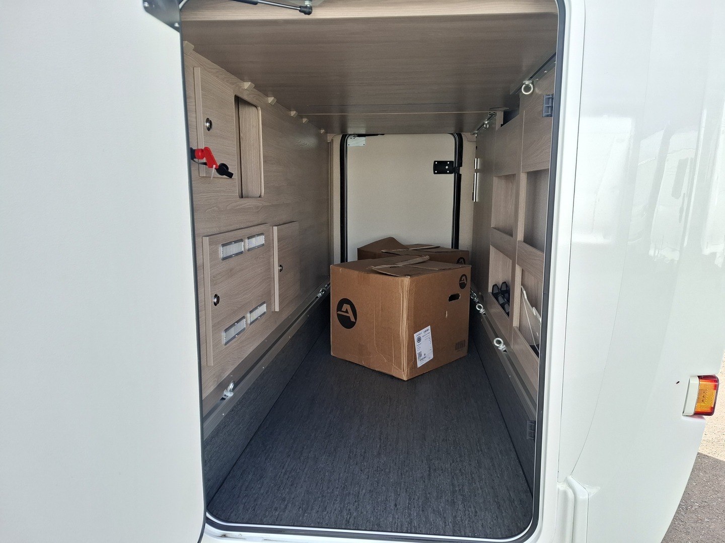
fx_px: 482
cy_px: 272
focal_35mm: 23
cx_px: 362
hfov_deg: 73.9
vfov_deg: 58.9
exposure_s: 1/260
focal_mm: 5.54
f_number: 1.8
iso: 50
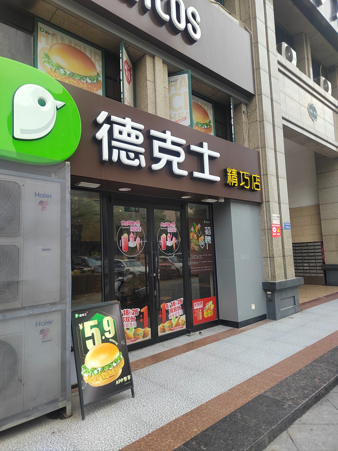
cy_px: 226
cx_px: 169
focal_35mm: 23
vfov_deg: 73.9
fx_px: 299
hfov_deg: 58.9
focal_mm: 5.52
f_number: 1.9
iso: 416
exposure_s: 1/1000
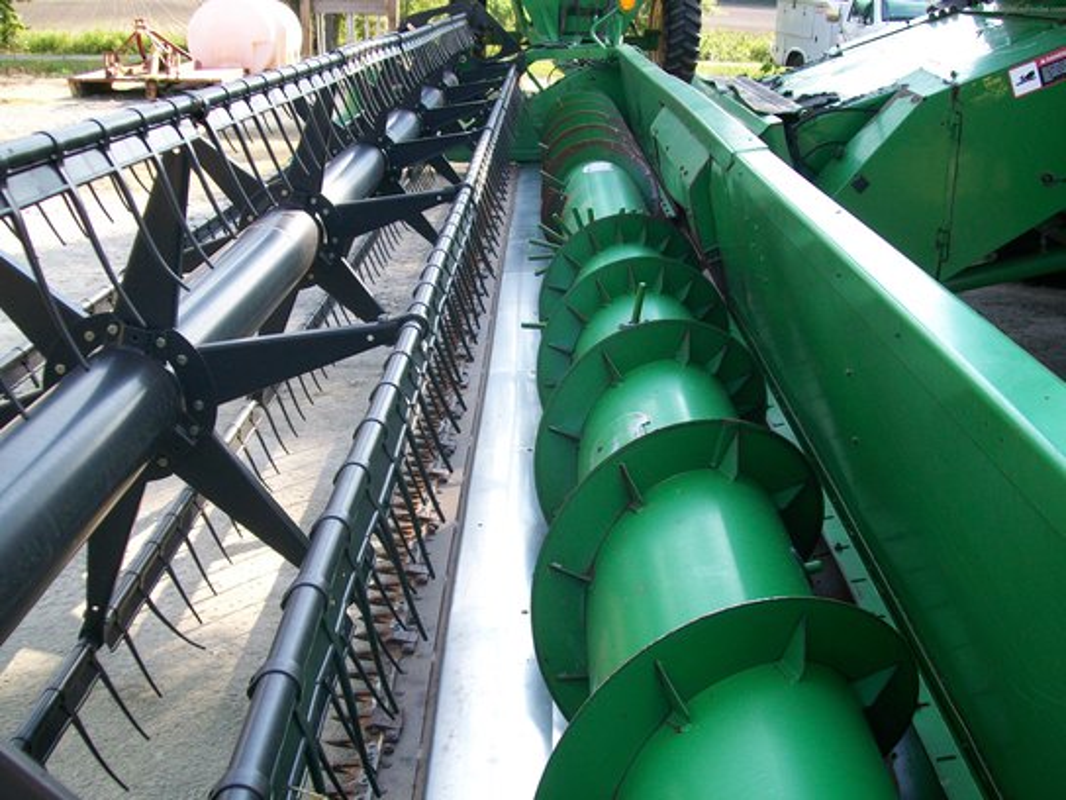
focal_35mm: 36
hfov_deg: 51.4
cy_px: 400
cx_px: 533
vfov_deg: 39.7
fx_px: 1109
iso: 64
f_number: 2.7
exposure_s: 1/200
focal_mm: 6
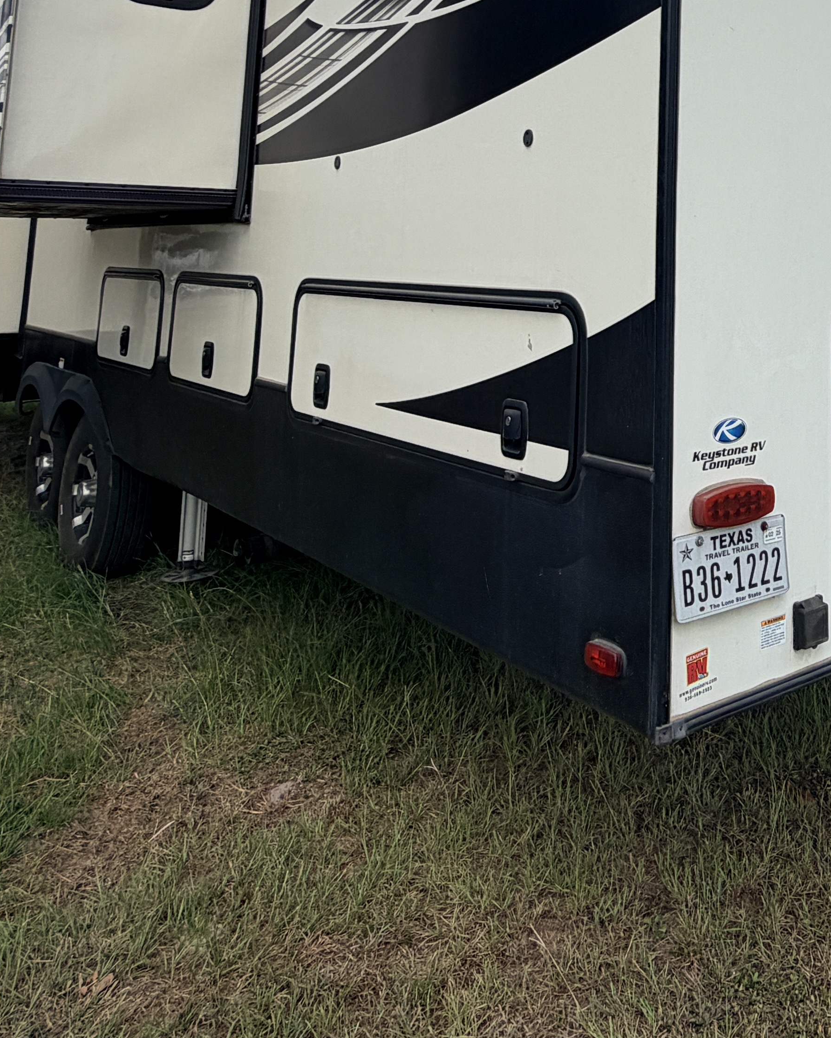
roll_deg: +1.8
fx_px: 1076
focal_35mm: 35
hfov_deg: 38.5
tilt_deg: +5.2
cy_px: 123
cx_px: 789
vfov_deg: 46.9
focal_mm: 2.22
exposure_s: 1/841
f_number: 2.2
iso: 20
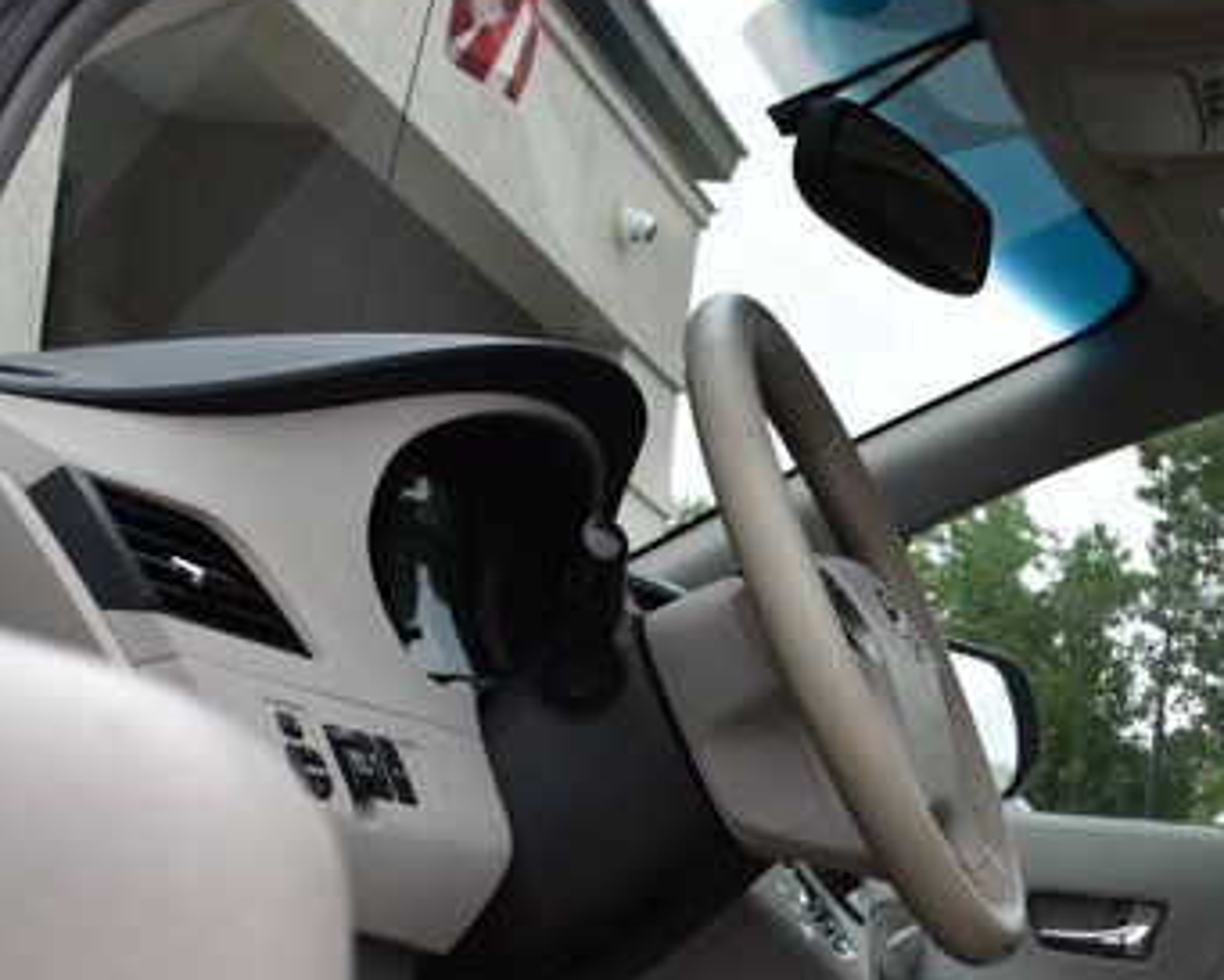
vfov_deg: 19.5
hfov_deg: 24.4
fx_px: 2754
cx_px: 1088
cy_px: 1002
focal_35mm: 76
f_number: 9
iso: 400
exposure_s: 1/100
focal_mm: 18
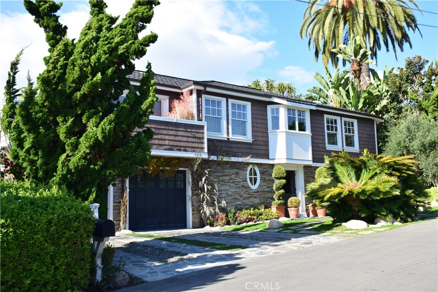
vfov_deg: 34.2
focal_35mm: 39
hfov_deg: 49.5
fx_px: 475
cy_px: 146
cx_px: 219
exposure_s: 1/400
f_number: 11
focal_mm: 26
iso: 400
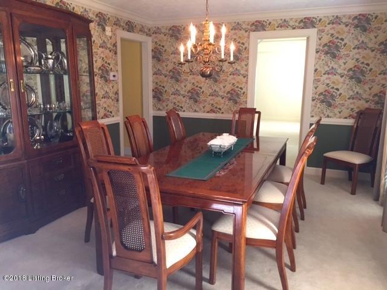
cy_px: 145
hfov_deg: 61.7
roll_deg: -1.4
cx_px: 194
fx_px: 324
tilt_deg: -11.2
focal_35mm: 29
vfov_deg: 48.2
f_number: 2.2
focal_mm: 4.15
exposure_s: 1/30
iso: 80
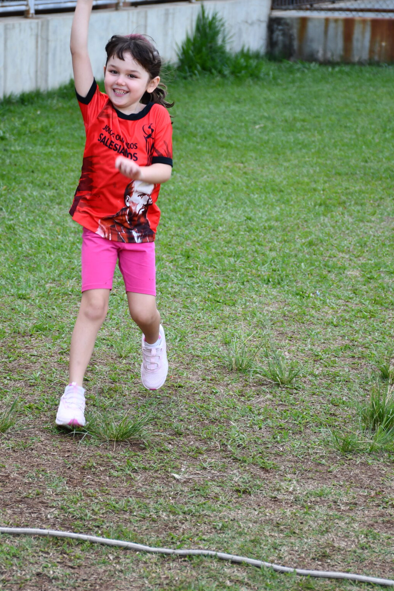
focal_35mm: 131
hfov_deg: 10.5
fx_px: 2150
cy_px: 259
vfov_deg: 15.6
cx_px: 170
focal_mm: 70
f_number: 5.6
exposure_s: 1/250
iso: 400
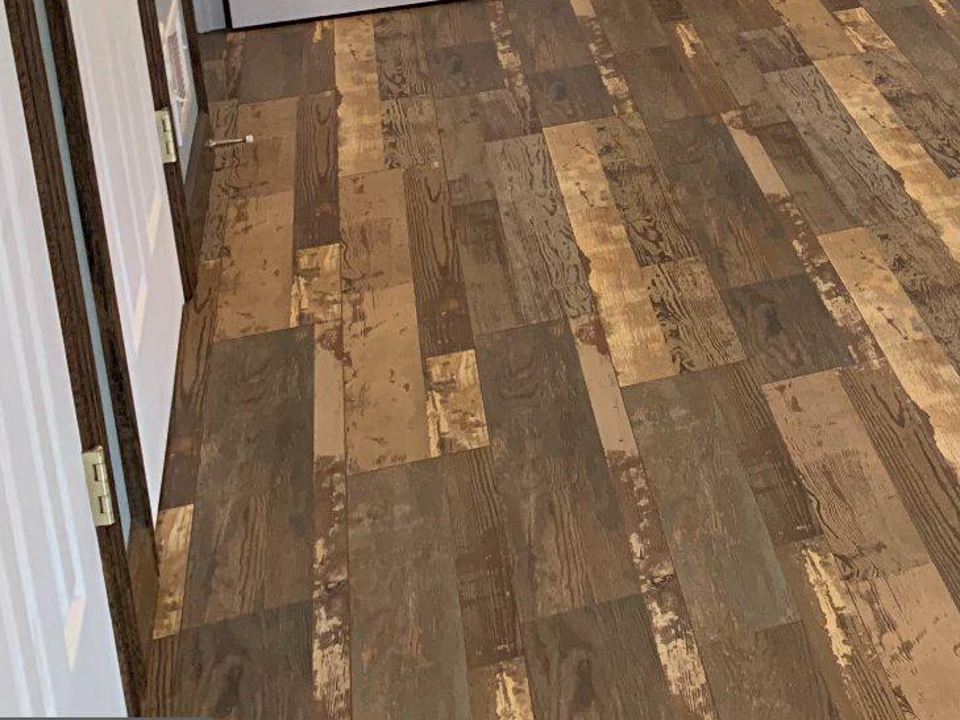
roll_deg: +1.5
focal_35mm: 73
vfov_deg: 18.9
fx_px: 2025
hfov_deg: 23.7
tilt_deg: -12.9
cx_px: 1233
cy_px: -186
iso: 250
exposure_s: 1/60
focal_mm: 4.25
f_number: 1.8
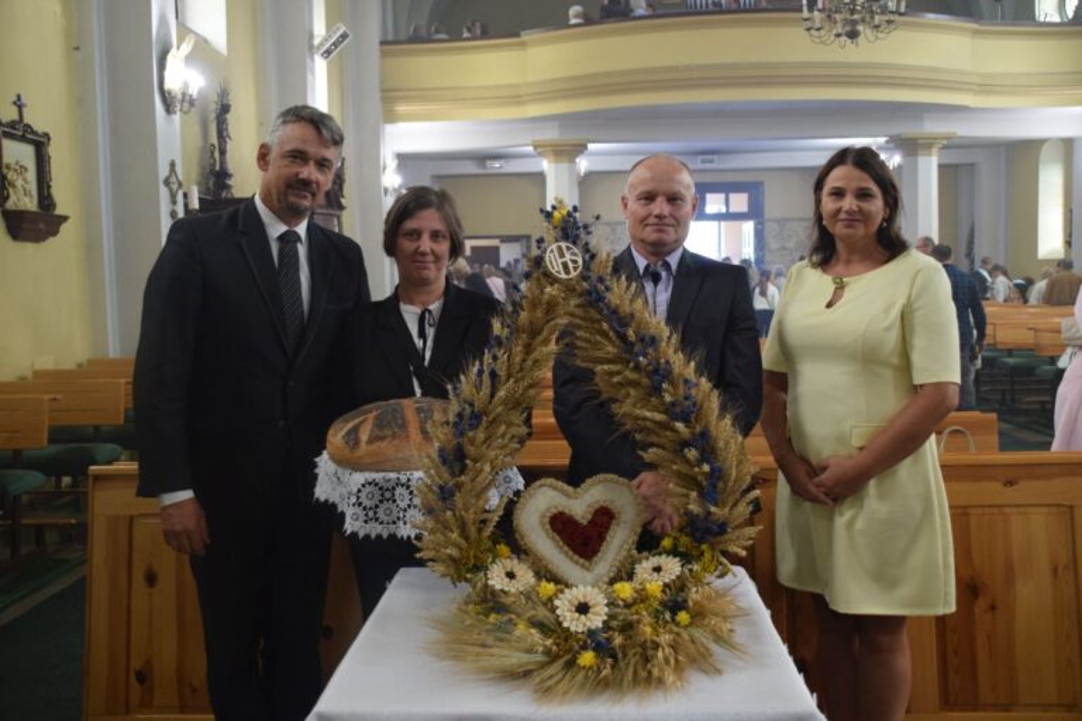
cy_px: 360
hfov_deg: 57.2
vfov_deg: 40.0
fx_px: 992
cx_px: 541
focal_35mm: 33
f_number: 3.8
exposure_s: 1/60
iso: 1600
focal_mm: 22
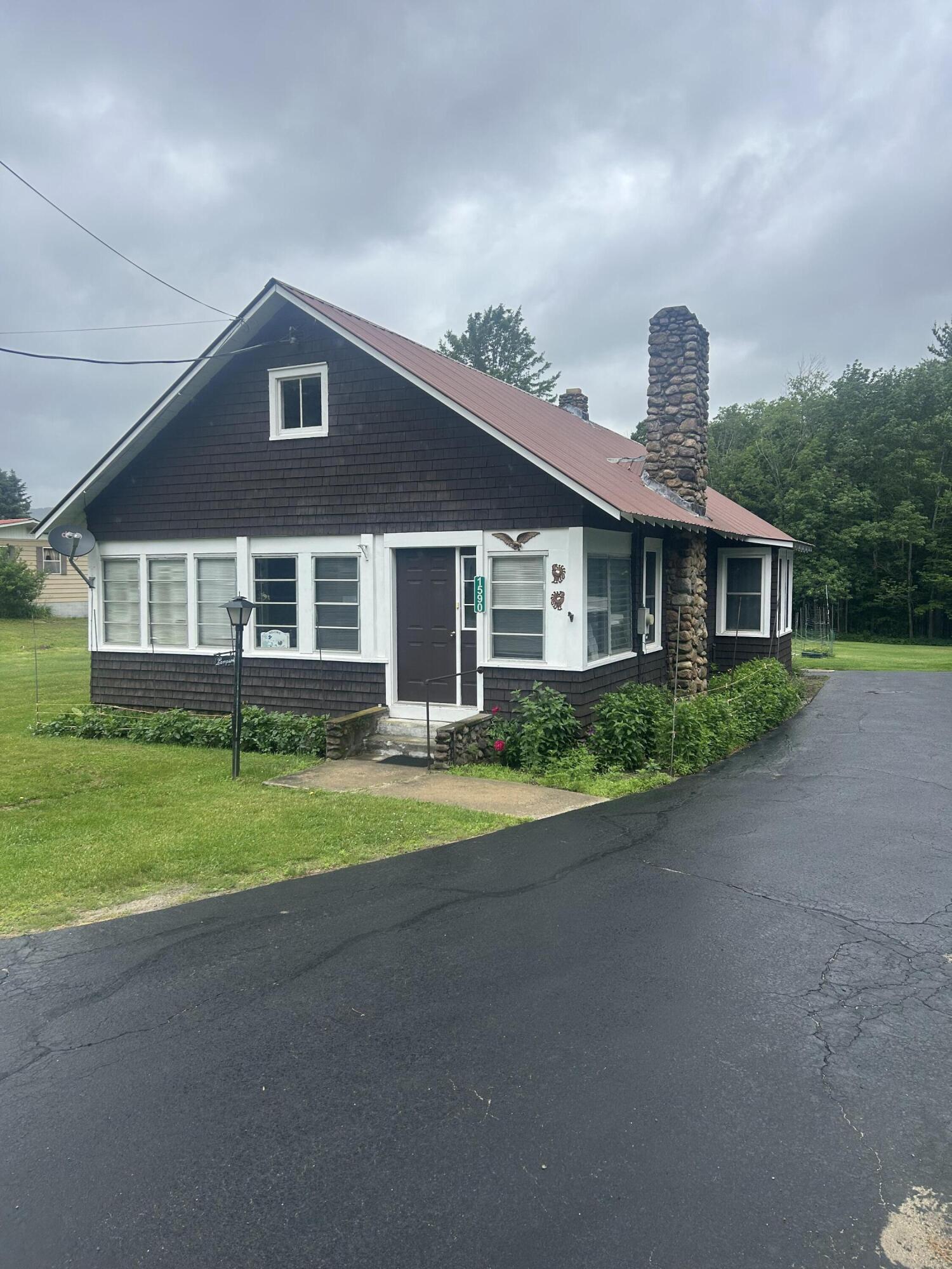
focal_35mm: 26
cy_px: 634
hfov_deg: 53.1
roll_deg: +0.2
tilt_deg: -2.9
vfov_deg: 67.3
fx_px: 953
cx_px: 476
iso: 50
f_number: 1.5
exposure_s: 1/1597
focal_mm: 5.7
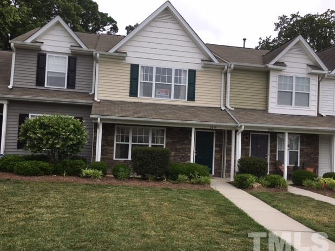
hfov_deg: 60.0
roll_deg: -3.6
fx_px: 290
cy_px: 129
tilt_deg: +3.7
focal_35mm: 30
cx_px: 163
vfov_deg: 46.8
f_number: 2.2
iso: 25
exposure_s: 1/439
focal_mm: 4.15
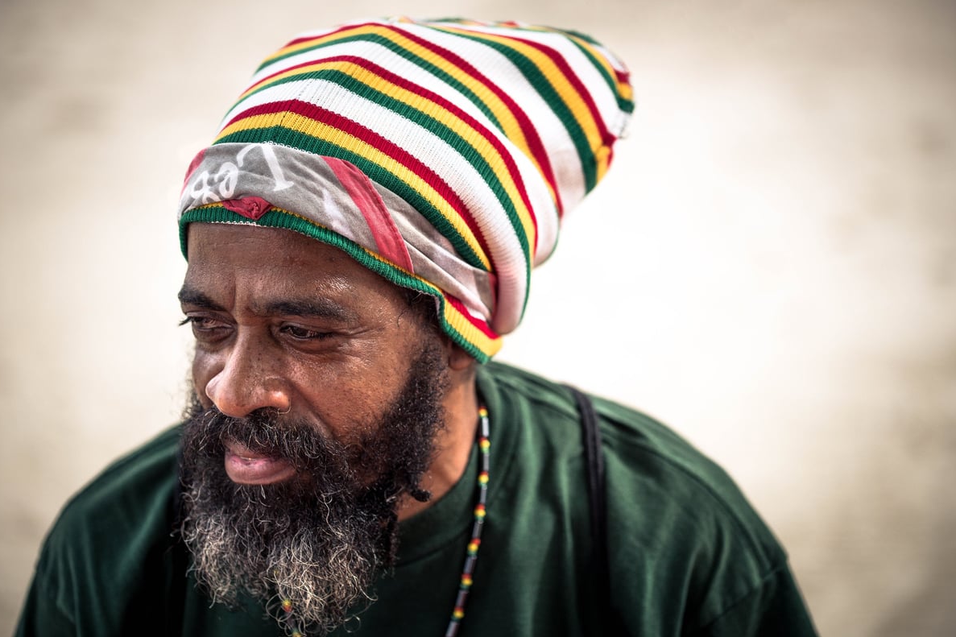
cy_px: 316
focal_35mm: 91
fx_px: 2416
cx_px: 474
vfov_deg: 15.0
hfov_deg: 22.4
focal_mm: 90
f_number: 3.2
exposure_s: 1/2500
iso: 100
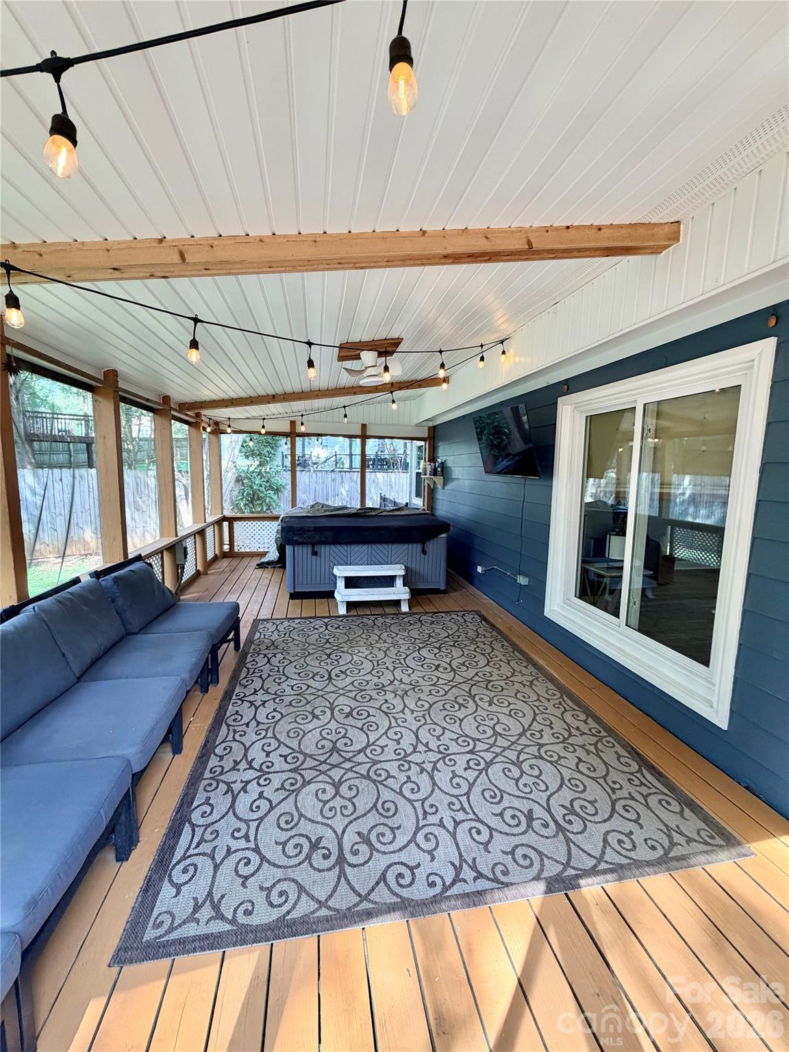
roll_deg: -1.0
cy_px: 526
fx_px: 425
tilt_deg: -8.0
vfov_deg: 102.1
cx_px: 394
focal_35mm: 14
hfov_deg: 85.7
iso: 160
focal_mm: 2.22
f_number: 2.2
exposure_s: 1/120
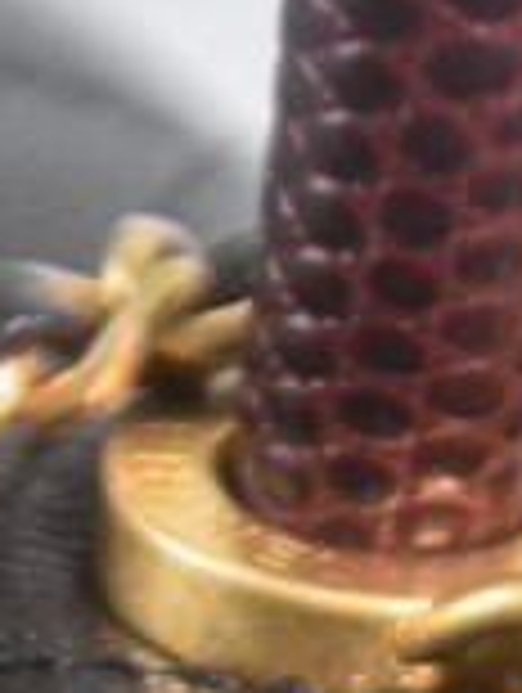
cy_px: 1953
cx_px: 182
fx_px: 9464
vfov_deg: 4.1
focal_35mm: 472
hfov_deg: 3.2
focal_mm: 70
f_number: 2.8
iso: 400
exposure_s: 1/500
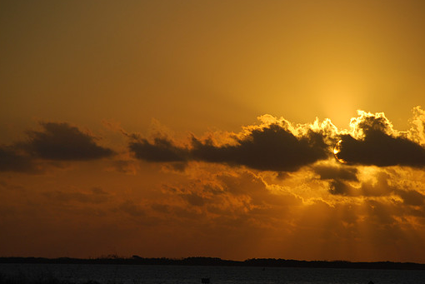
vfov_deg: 5.8
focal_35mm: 239
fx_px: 2824
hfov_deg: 8.6
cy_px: 152
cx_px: 209
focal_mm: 140
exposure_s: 1/2000
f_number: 6
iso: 180
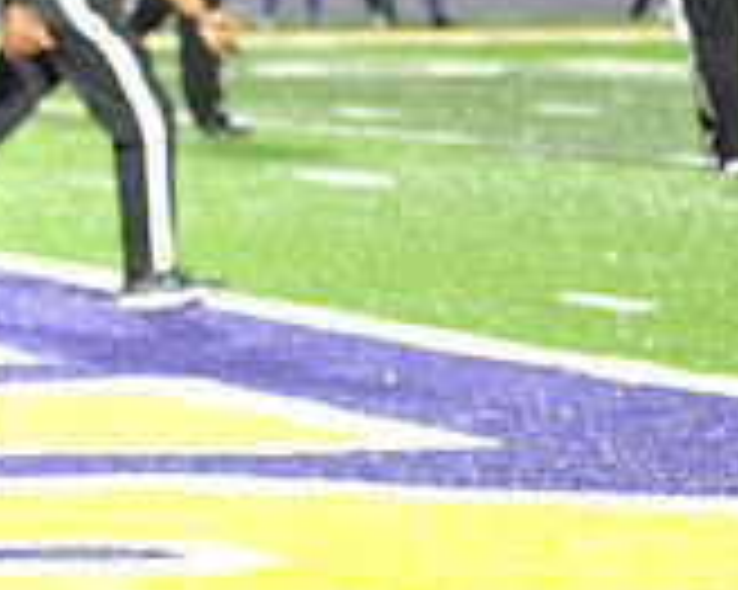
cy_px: 77
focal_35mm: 499
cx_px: -526
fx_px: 10893
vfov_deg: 3.1
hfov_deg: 3.9
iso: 3200
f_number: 5.6
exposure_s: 1/125
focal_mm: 150
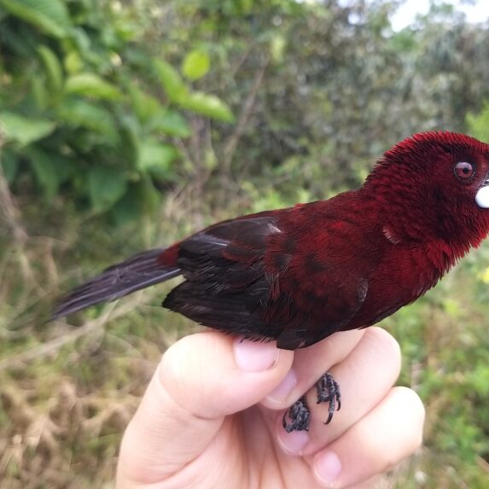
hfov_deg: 50.4
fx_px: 511
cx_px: 314
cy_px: 244
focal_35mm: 32
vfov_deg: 51.1
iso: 50
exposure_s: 1/473
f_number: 1.7
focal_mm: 3.93
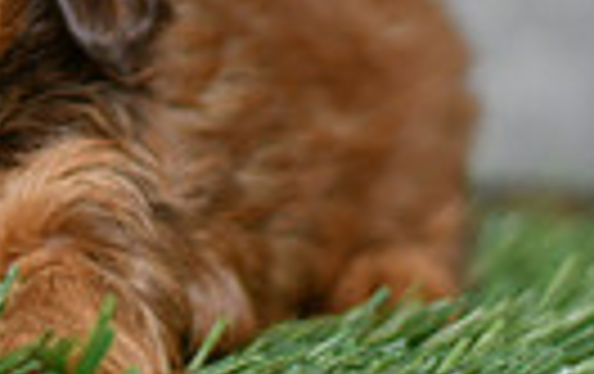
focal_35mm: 335
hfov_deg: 6.2
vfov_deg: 3.9
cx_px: -198
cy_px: -394
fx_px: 5432
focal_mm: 50
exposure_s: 1/200
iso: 125
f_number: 1.8
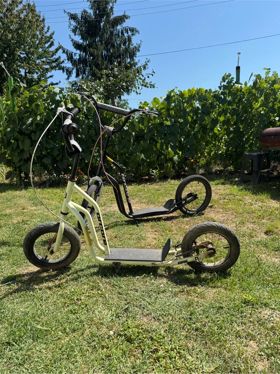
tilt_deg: -7.9
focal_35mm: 24
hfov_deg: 56.8
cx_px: 140
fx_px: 259
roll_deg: +2.1
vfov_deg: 71.6
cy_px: 187
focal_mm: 6.76
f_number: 1.78
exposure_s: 1/2833
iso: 80
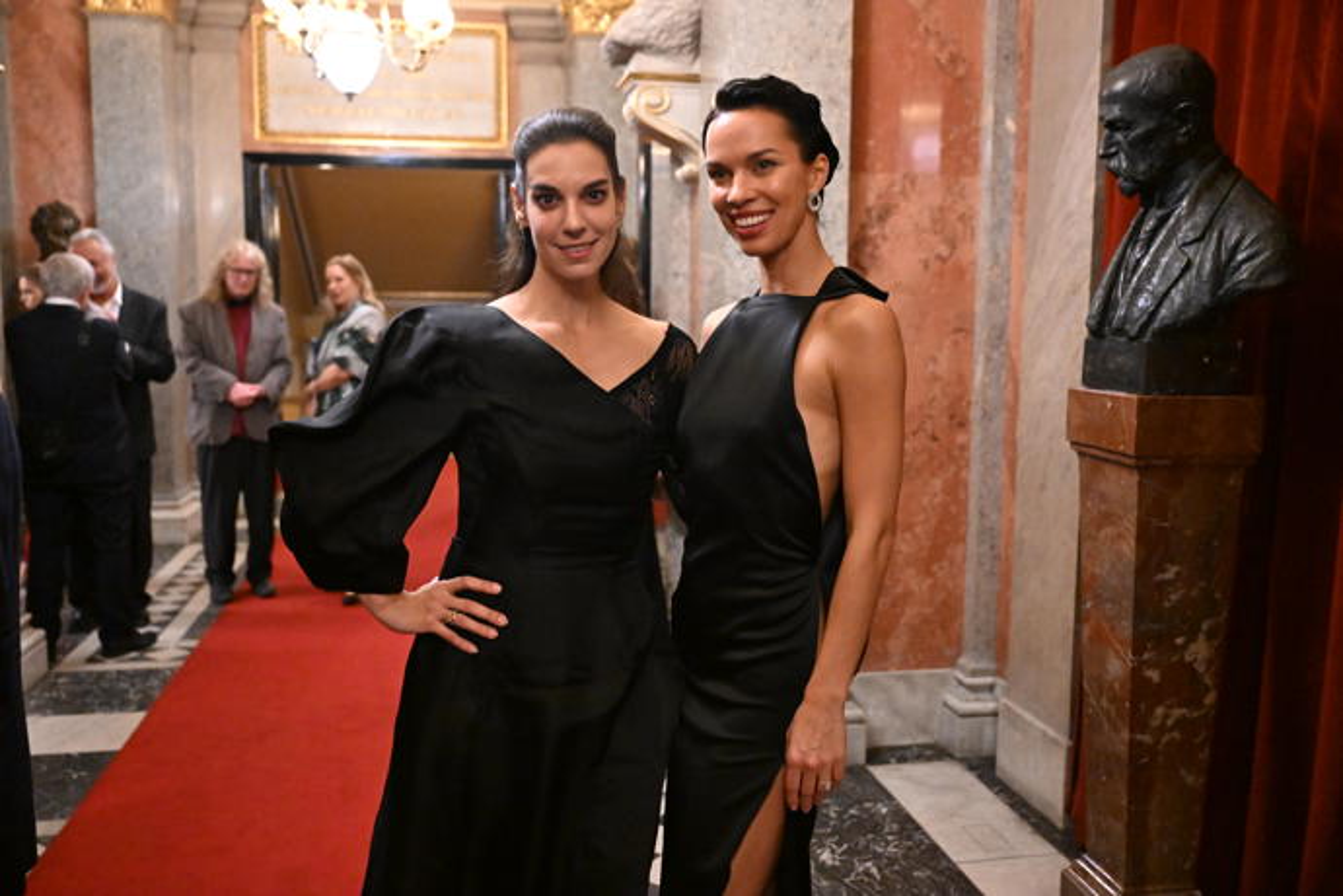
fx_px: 1194
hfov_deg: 58.7
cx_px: 672
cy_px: 448
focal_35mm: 32
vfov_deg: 41.1
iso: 10000
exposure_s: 1/160
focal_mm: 32
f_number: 2.8
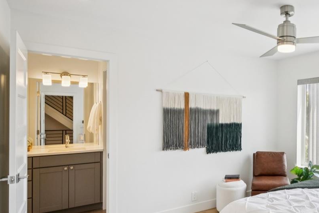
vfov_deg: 46.3
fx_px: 248
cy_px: 115
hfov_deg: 60.4
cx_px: 253
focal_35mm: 28
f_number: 7.1
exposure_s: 1/250
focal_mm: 14
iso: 400
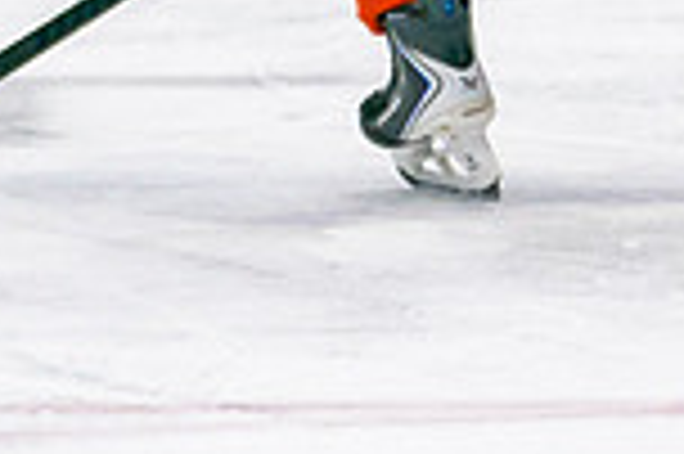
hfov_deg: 2.8
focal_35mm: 731
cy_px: -41
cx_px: 619
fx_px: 13874
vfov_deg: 1.9
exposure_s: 1/640
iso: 500
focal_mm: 90
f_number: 2.8
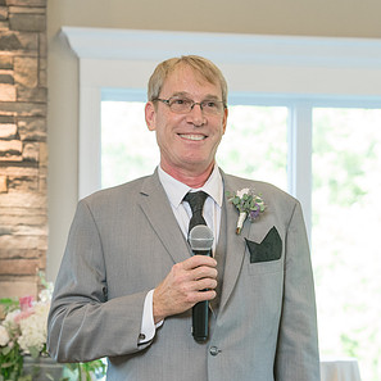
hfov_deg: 12.2
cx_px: 197
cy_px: 296
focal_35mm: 143
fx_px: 1781
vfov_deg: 12.2
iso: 2000
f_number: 4
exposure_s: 1/250
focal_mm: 70
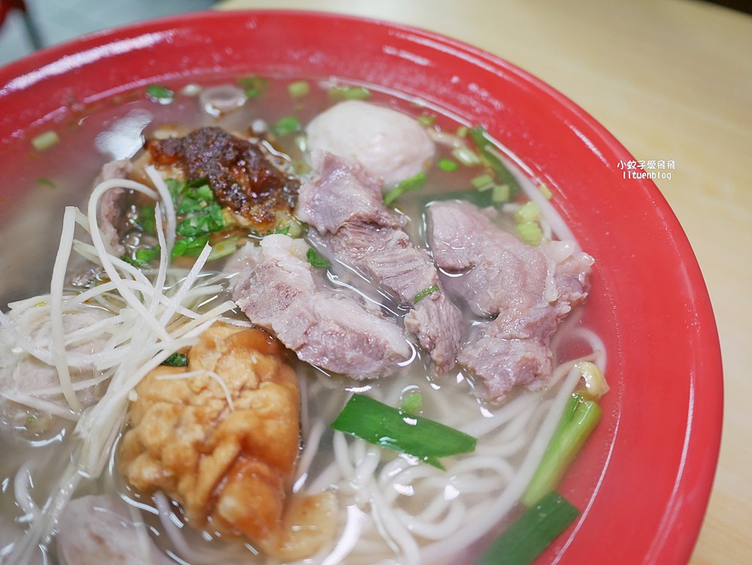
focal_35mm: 28
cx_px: 376
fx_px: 609
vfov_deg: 49.8
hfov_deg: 63.4
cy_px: 282
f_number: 2.5
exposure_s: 1/60
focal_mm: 14
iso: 400
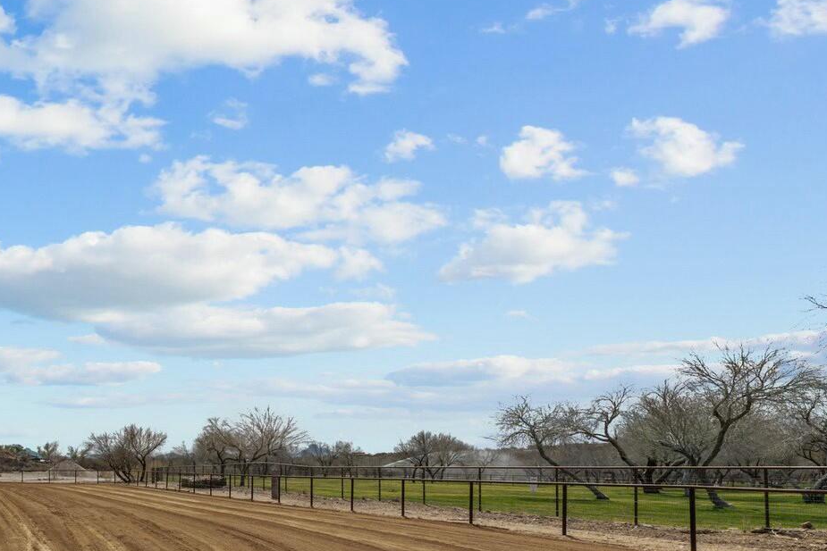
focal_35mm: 31
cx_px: -33
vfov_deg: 40.3
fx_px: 712
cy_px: 453
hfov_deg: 47.7
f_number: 8
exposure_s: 1/200
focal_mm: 14
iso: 400
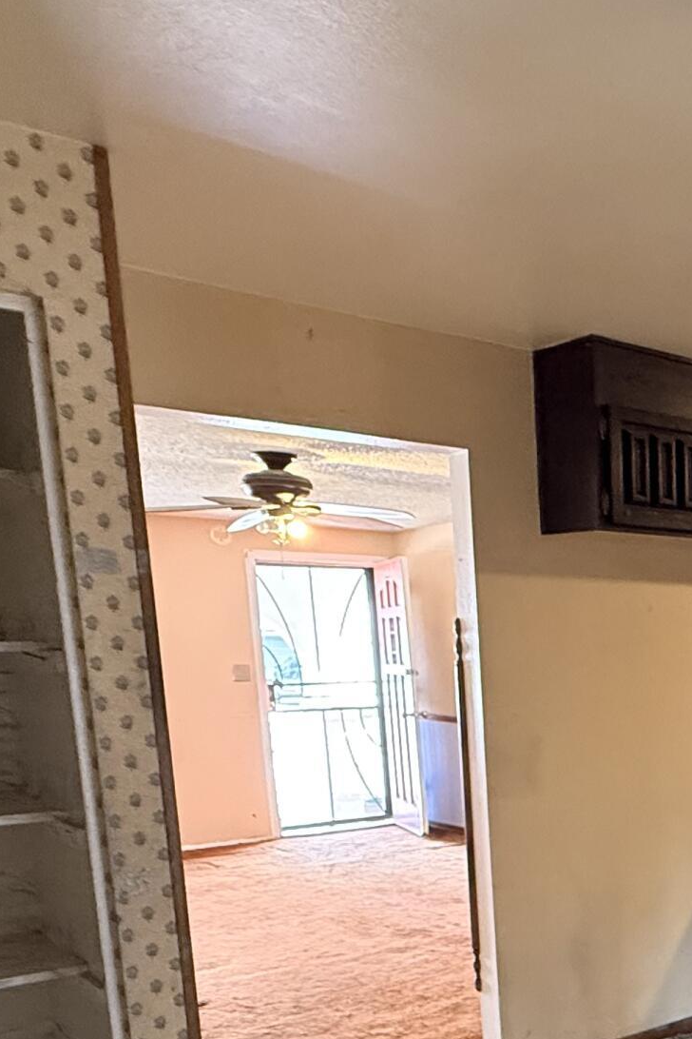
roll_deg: -0.2
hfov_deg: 28.0
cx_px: 888
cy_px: 837
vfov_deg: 45.9
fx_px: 1153
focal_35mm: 40
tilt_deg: -9.3
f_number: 2.2
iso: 640
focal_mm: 2.22
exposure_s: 1/60
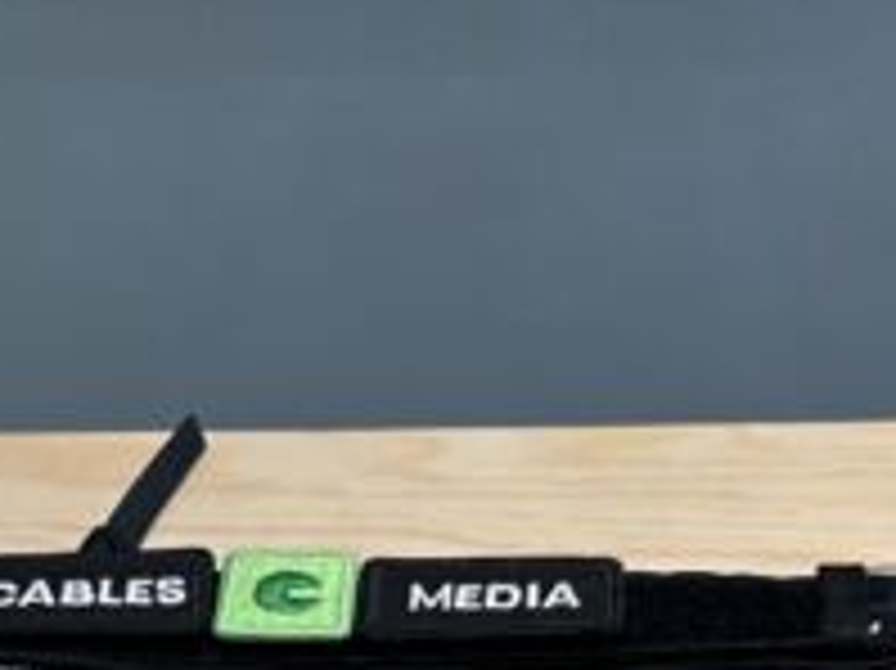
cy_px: 1300
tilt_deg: -42.8
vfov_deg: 10.3
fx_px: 3466
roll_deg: +1.6
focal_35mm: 134
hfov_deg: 14.7
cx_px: 545
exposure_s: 1/50
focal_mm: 5.7
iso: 80
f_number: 1.5
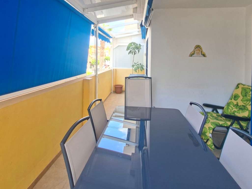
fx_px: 138
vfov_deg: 66.4
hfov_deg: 84.6
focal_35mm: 19
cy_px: 60
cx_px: 121
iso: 50
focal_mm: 1.74
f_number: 2.2
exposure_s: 1/100
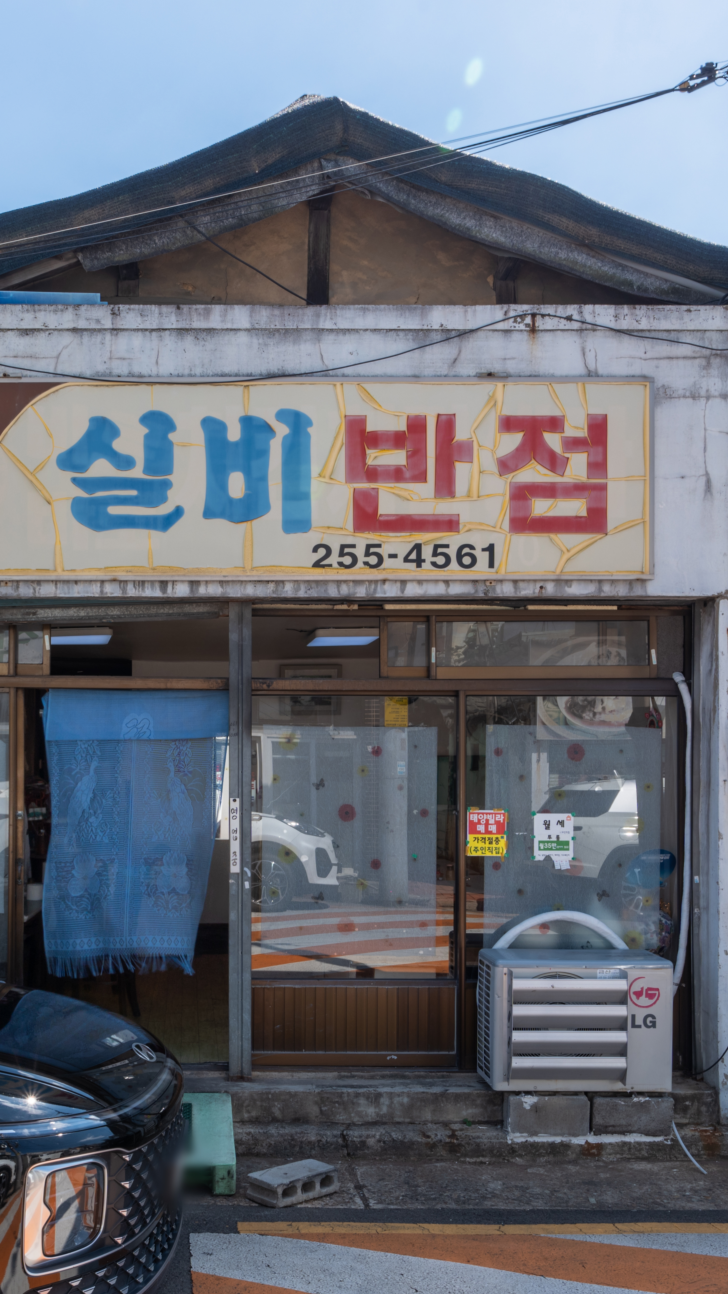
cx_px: 242
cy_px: 563
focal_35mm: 28
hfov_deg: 40.6
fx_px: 971
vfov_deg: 67.1
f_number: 22
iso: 100
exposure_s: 1/40
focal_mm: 12.8
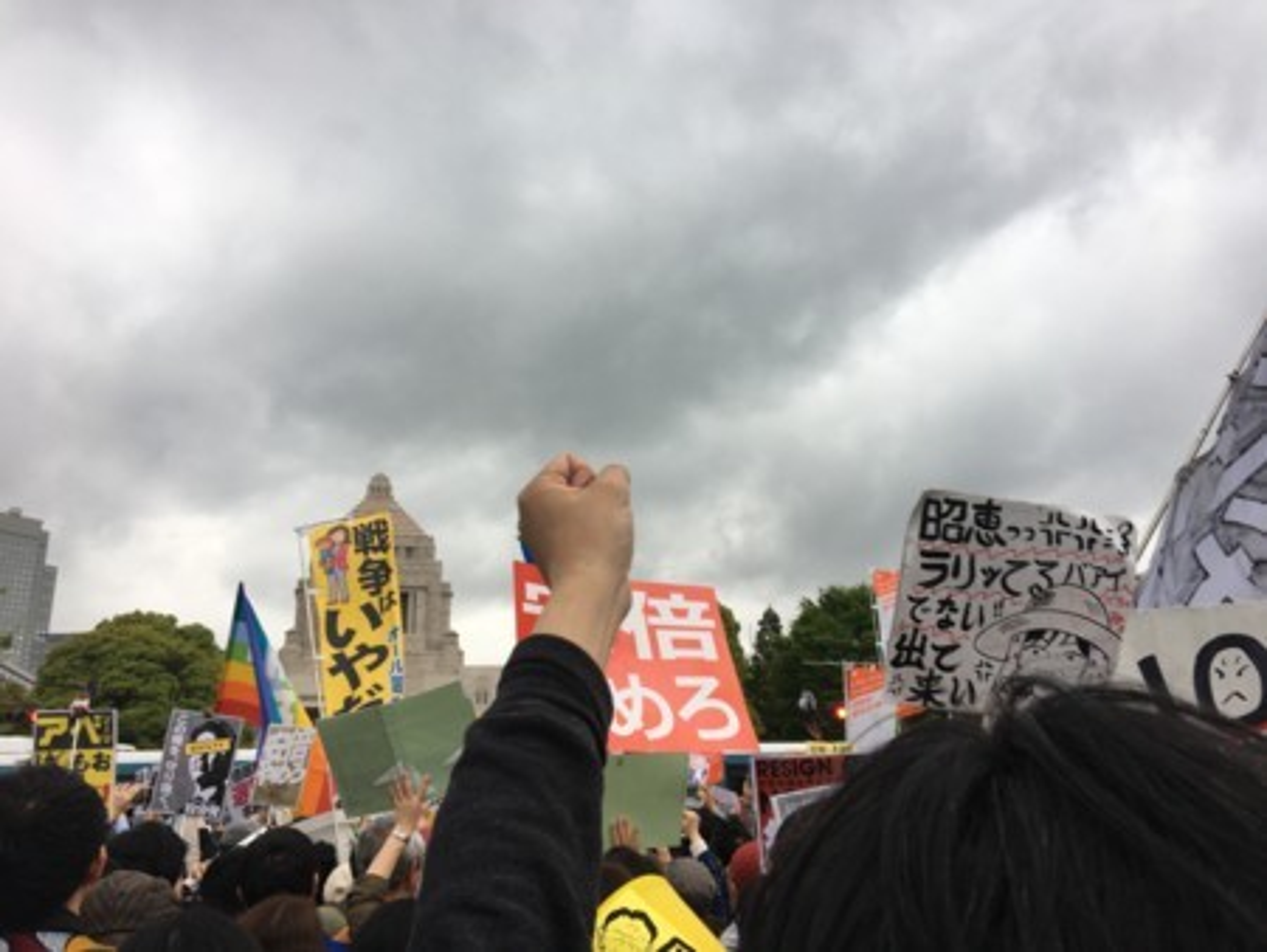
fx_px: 1062
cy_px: 476
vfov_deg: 48.3
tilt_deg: +18.1
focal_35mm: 29
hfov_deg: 61.6
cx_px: 634
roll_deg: +2.0
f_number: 2.2
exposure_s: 1/120
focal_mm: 4.15
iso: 25
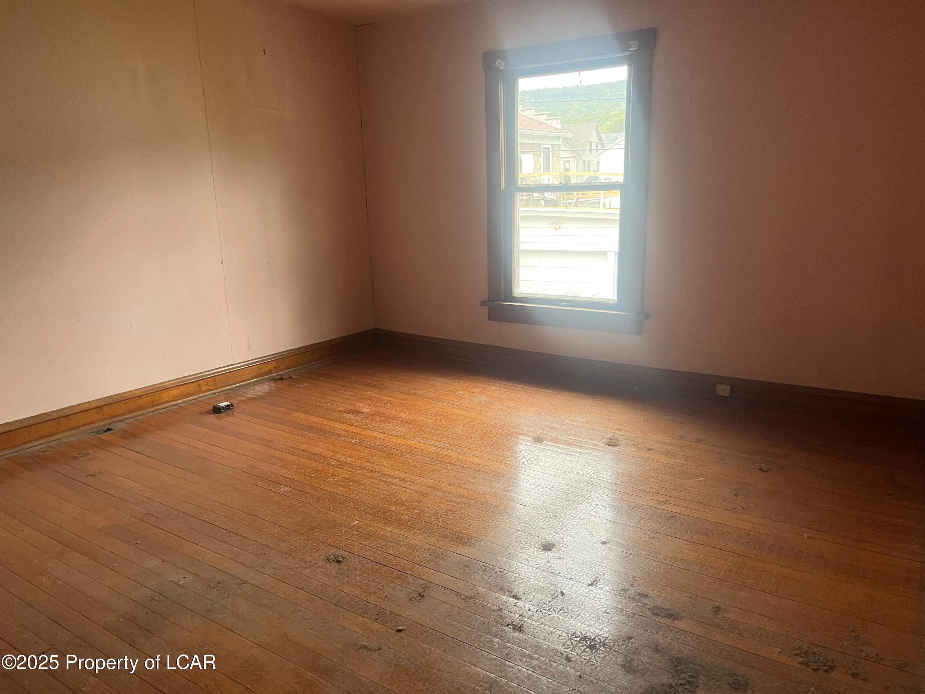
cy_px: 347
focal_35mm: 26
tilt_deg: -13.8
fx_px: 695
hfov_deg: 67.3
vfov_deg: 53.1
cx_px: 462
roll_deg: +1.2
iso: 125
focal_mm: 5.1
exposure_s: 1/74
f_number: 1.6
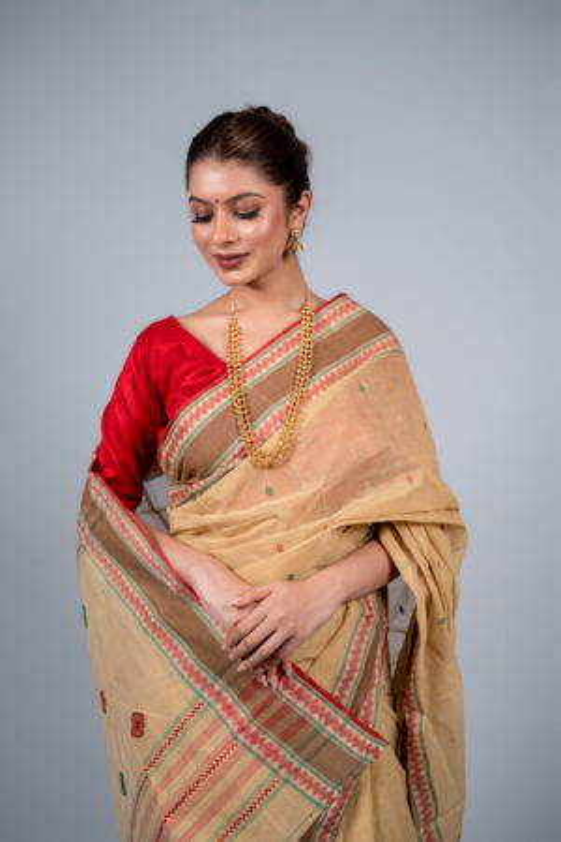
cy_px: 421
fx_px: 1169
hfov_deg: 27.0
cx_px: 280
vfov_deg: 39.6
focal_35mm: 50
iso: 500
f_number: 2.8
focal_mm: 50
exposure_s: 1/800
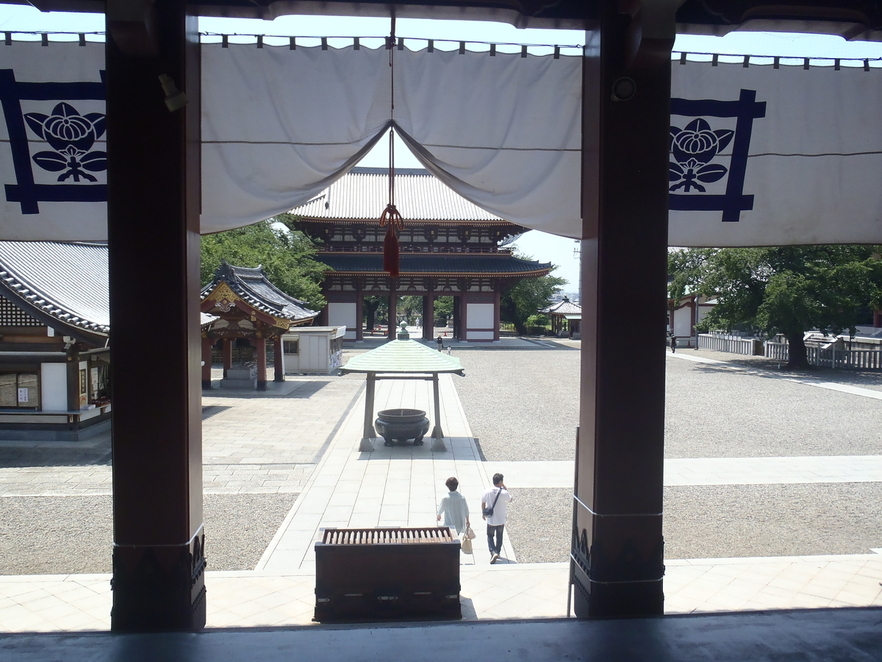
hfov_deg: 60.0
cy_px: 331
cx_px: 441
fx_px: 764
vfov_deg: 46.8
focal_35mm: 30
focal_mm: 5.4
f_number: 11
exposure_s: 1/60
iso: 125
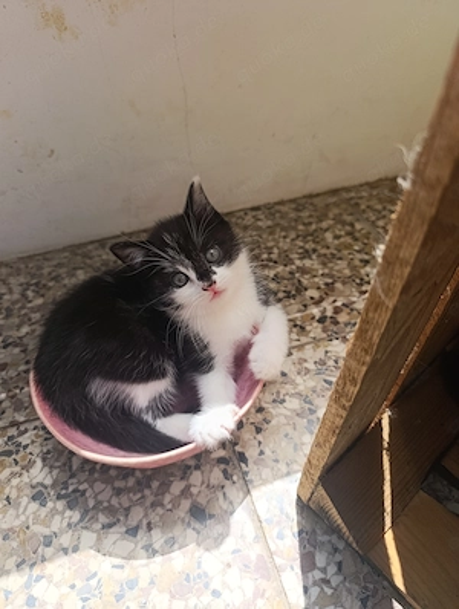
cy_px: 304
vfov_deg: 73.8
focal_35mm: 23
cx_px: 230
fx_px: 405
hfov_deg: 59.0
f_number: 1.6
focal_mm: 6.14
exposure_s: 1/347
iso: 50
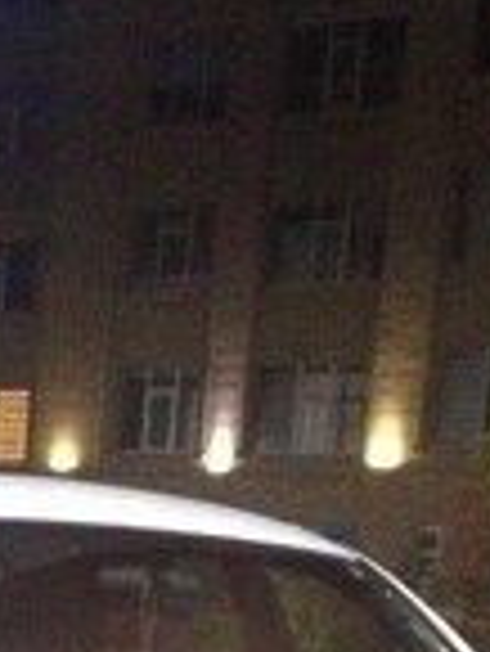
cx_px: -121
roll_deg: -4.3
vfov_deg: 16.4
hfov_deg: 12.8
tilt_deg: -4.2
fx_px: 2130
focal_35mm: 113
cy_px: 850
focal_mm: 4.12
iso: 500
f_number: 2.4
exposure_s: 1/15
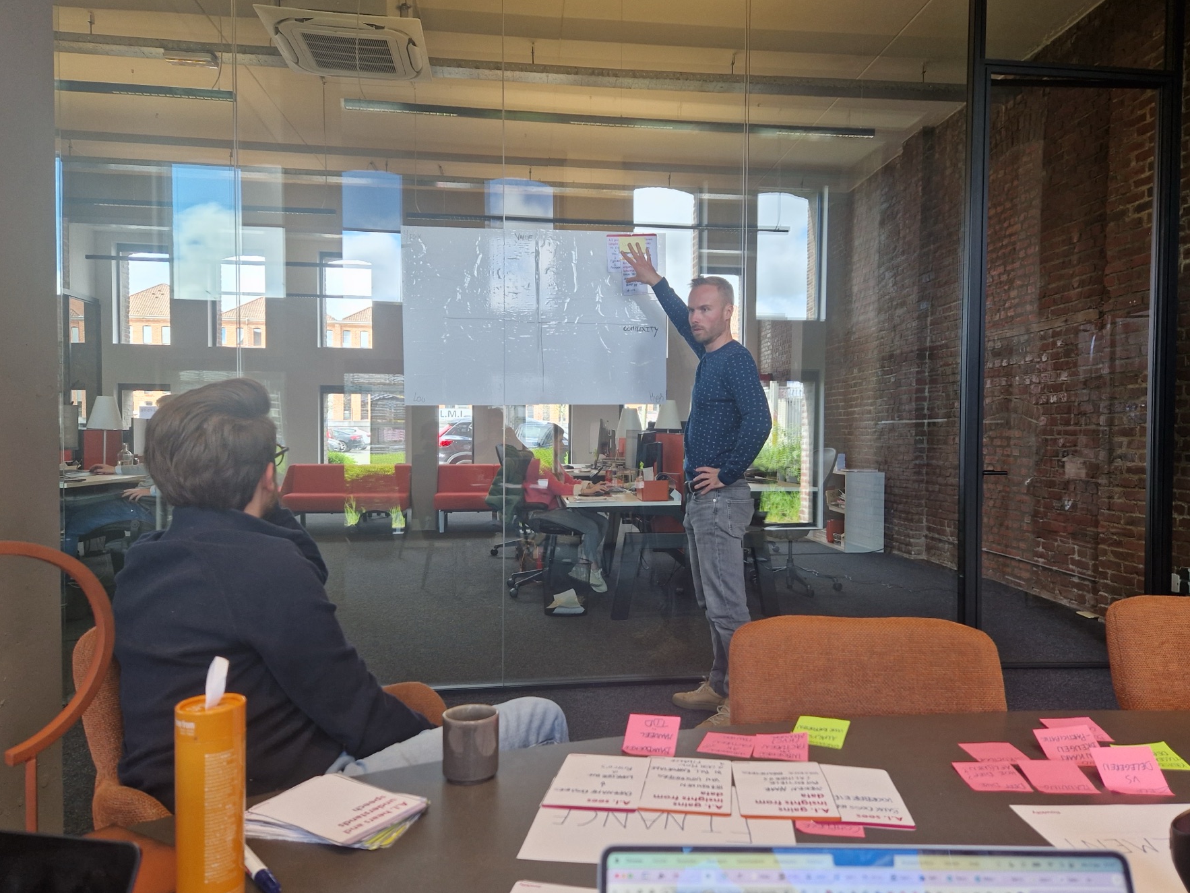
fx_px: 860
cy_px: 458
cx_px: 633
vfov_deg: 54.9
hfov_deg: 69.3
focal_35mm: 25
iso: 80
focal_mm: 5.4
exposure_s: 1/180
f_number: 1.8
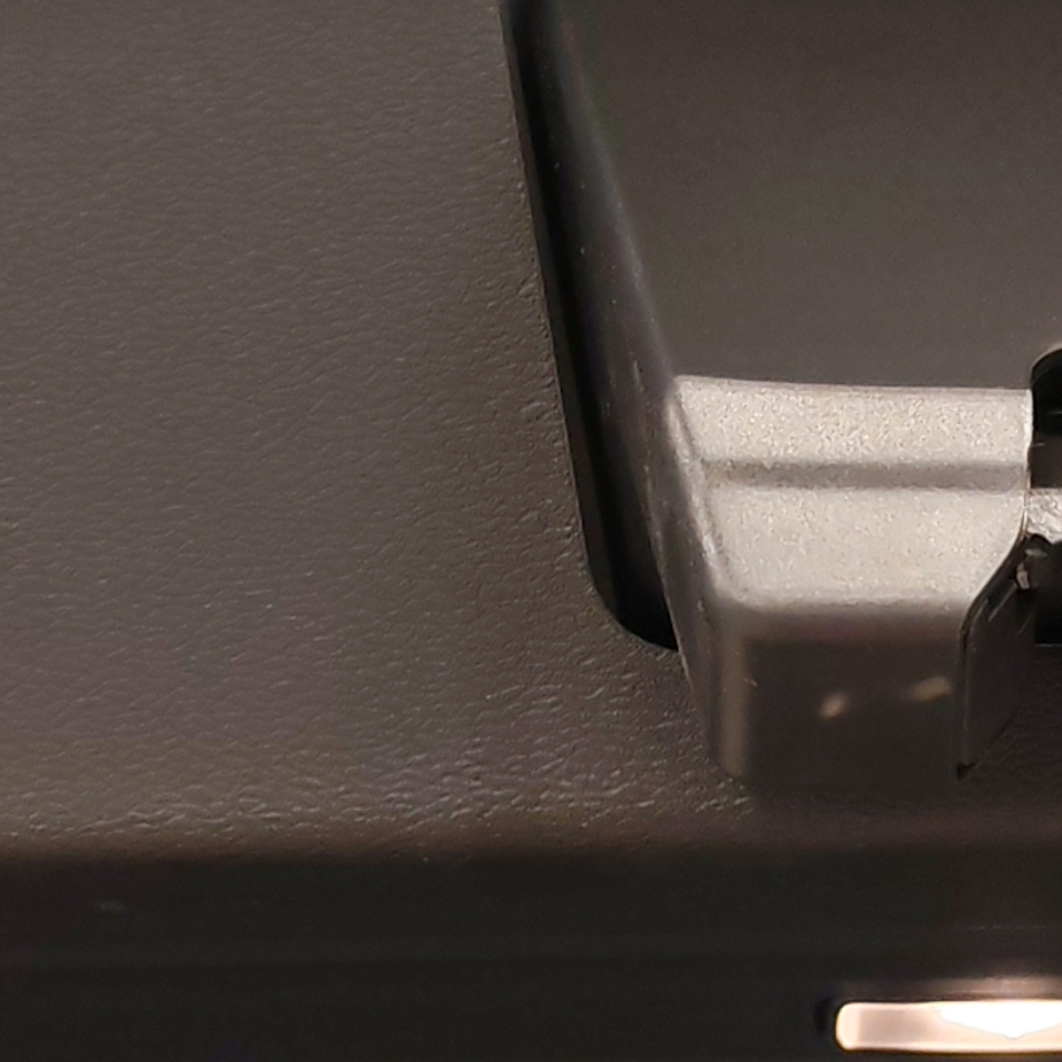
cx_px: 888
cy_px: 570
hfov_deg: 13.4
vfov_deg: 13.5
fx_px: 4478
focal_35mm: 129
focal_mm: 6.12
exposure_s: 1/100
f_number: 1.9
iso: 400
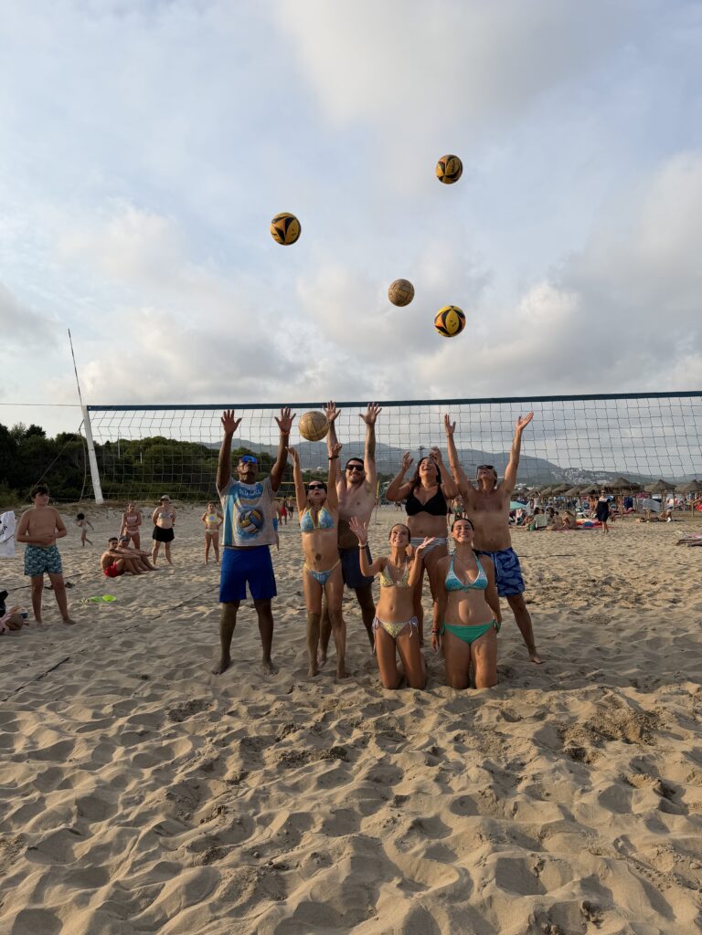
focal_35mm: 24
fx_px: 649
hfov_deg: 56.8
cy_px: 468
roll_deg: +2.6
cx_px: 351
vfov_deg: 71.6
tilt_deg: +2.8
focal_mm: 6.76
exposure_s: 1/4167
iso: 80
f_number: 1.78
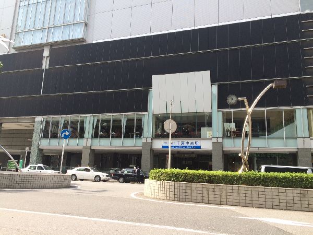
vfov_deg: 48.2
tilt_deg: +11.0
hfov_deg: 61.7
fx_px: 262
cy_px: 118
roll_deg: -0.5
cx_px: 156
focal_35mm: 29
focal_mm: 4.15
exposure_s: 1/604
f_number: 2.2
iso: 32
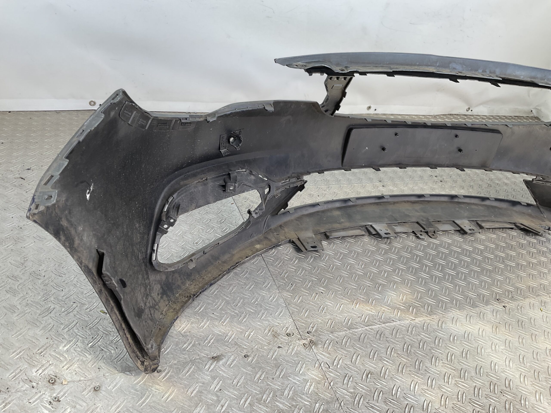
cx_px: 276
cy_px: 206
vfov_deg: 48.2
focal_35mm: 29
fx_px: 462
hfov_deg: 61.7
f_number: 1.8
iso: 16
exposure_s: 1/110
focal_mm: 3
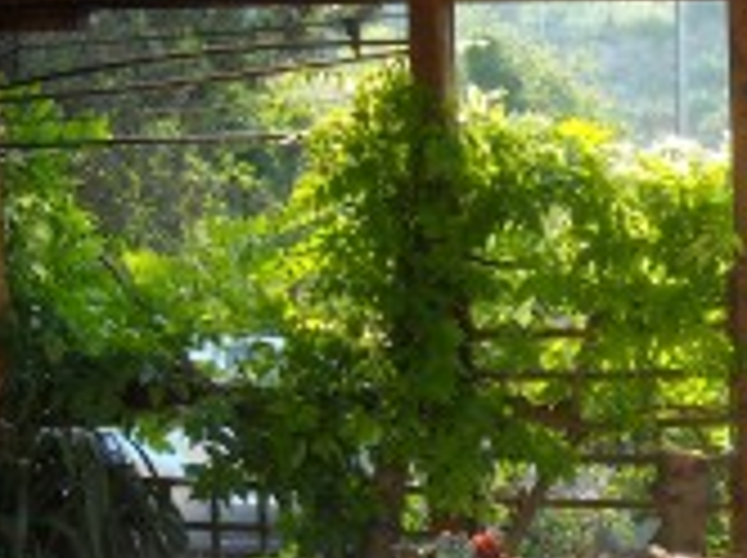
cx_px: 614
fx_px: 1702
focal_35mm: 79
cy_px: 344
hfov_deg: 24.3
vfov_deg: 18.6
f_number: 2.8
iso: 64
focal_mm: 5.7
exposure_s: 1/154
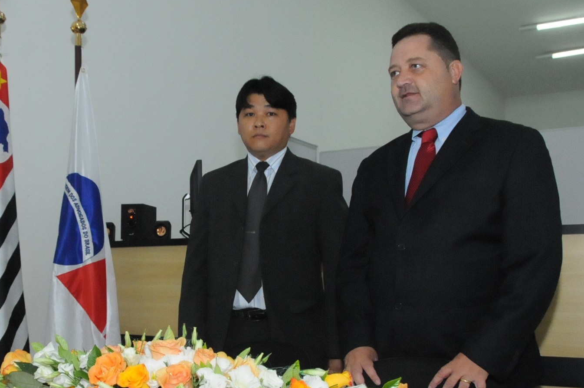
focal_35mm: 43
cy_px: 240
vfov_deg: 31.0
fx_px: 697
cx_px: 216
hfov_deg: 45.1
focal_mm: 18
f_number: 7.1
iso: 3200
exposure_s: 1/250
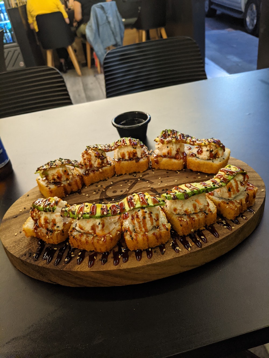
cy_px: 179
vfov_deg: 65.3
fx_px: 280
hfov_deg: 51.4
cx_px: 134
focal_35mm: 27
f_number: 1.8
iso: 486
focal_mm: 4.44
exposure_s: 1/30
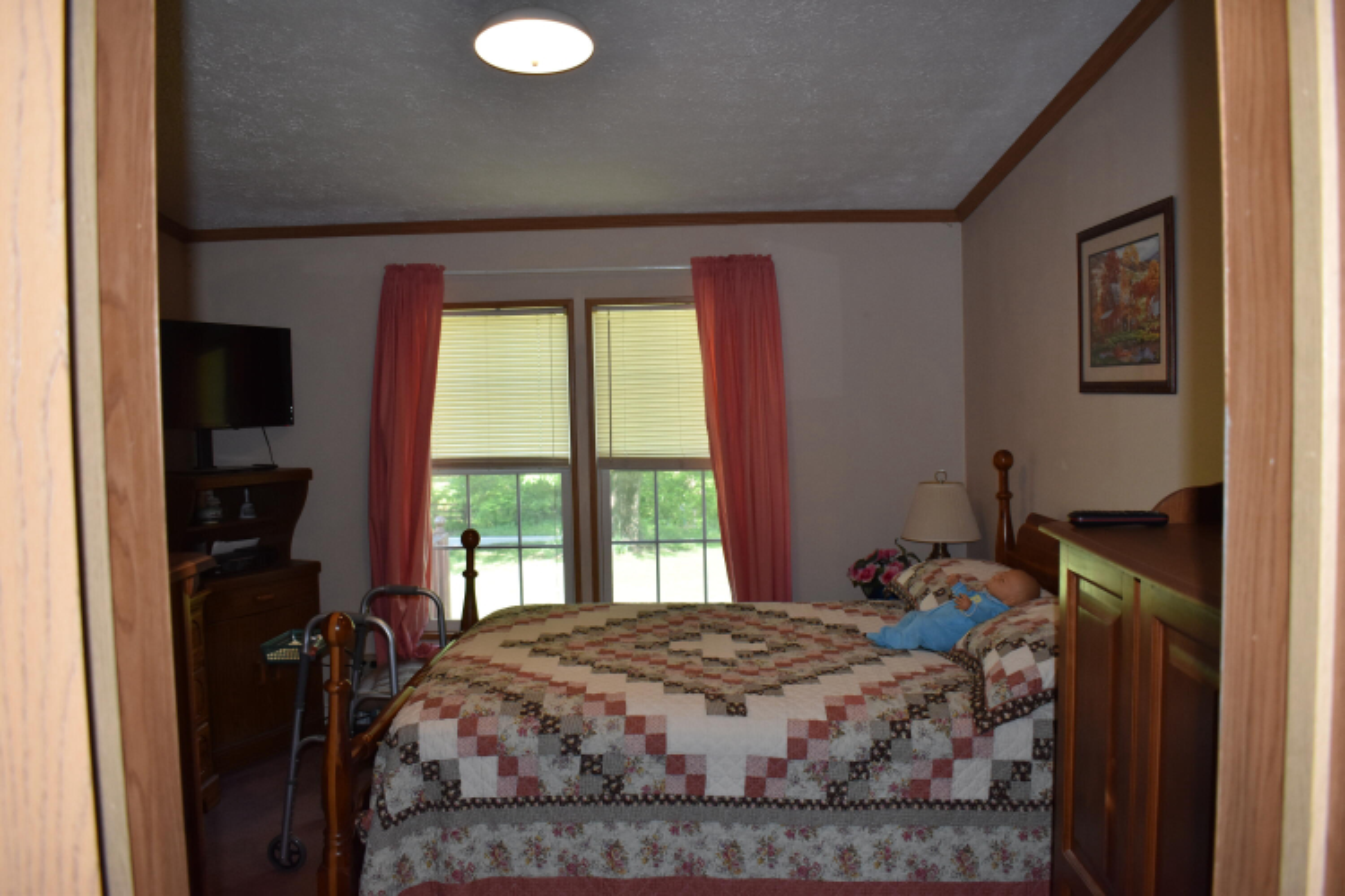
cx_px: 672
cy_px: 448
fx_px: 1009
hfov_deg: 67.4
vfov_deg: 47.9
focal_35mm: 27
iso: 800
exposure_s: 1/200
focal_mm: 18
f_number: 4.5
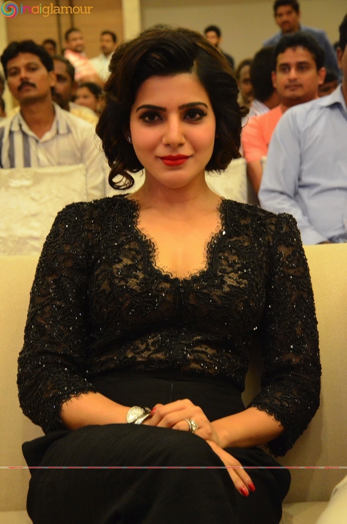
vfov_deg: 20.7
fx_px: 1438
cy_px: 262
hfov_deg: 13.8
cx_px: 174
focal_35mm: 99
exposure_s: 1/80
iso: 5000
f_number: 5.6
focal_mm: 66
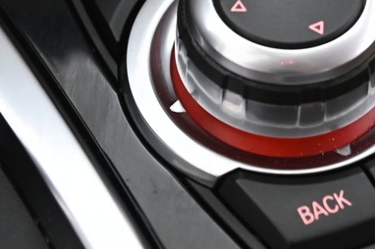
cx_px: 224
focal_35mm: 187
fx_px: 1946
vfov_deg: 7.3
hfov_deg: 11.0
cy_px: 35
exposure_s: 1/15
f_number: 4
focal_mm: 44
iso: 2000
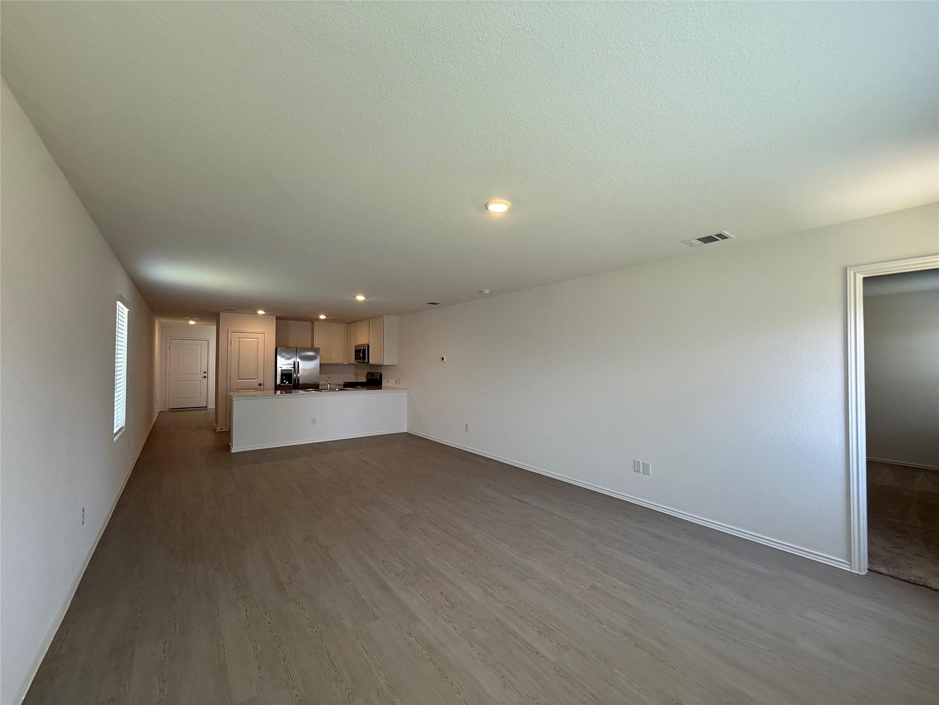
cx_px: 470
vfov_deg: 85.7
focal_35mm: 14
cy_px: 352
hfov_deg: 102.1
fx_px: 380
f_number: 2.2
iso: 160
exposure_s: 1/120
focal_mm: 2.22
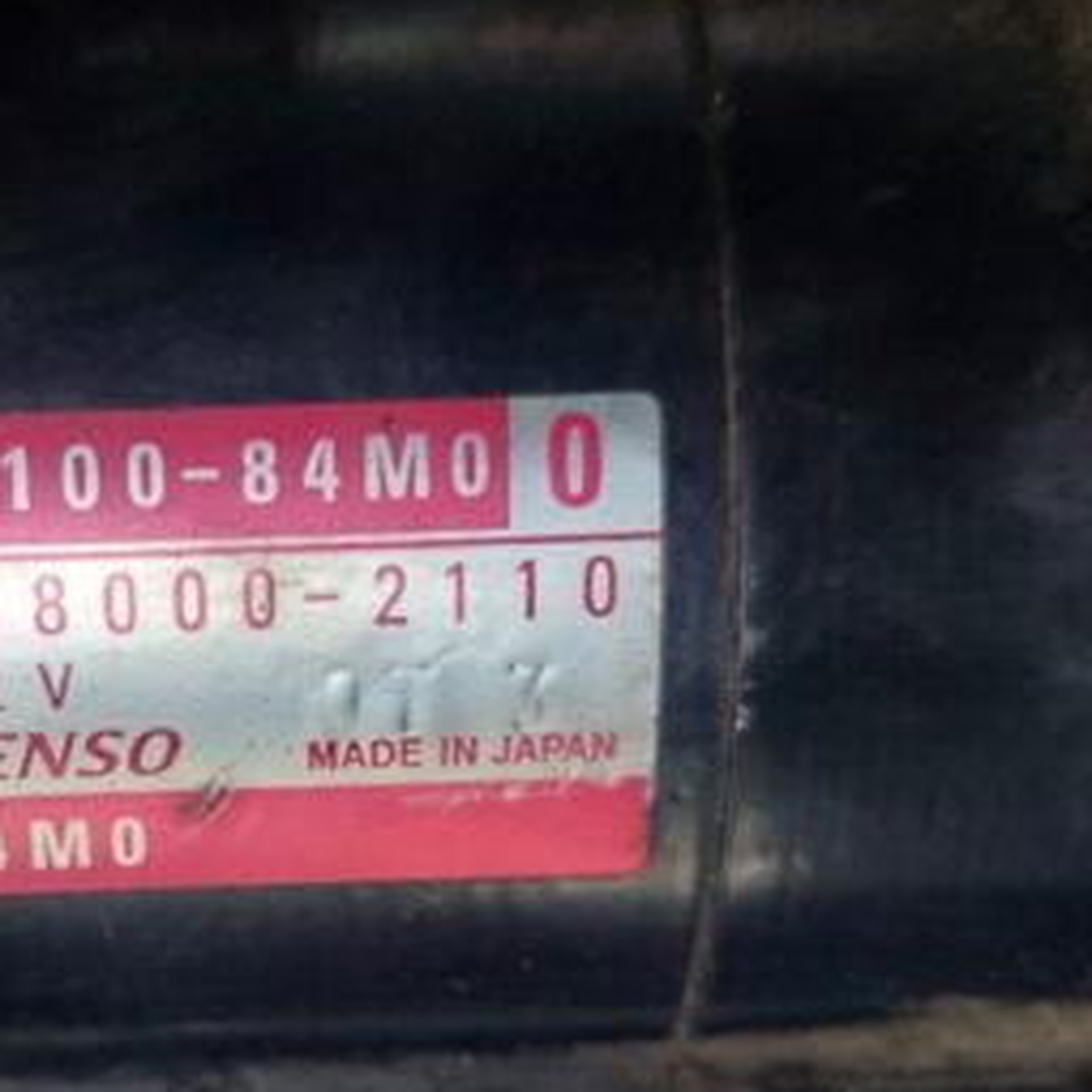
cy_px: 668
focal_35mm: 52
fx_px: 1856
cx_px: 253
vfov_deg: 32.7
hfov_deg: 32.1
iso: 64
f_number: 1.8
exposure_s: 1/50
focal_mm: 5.23
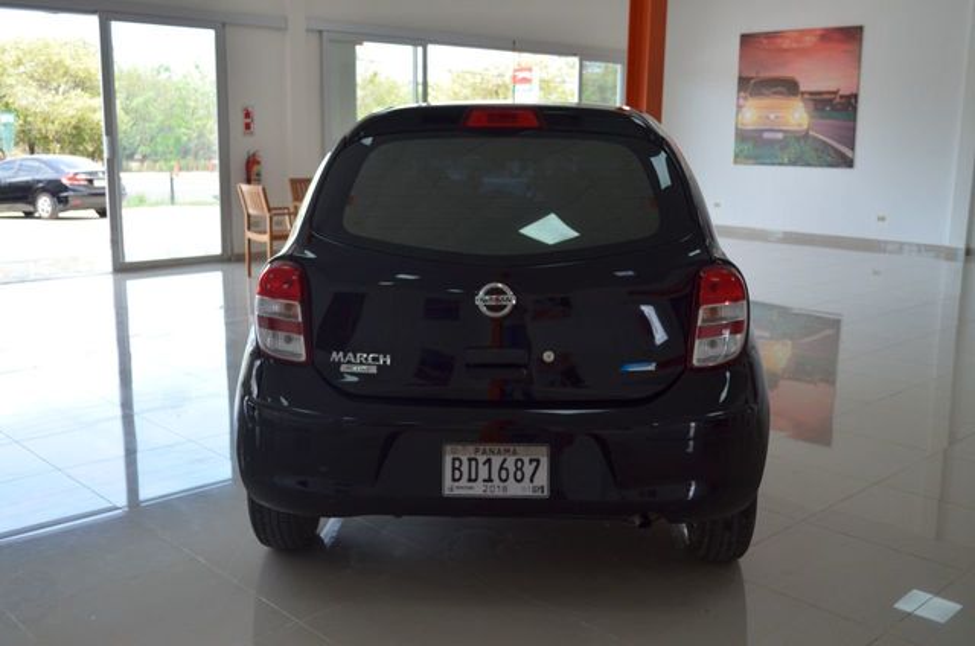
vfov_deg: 36.7
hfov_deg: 53.2
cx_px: 488
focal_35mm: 36
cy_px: 323
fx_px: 973
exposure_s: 1/400
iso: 500
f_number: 4
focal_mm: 24
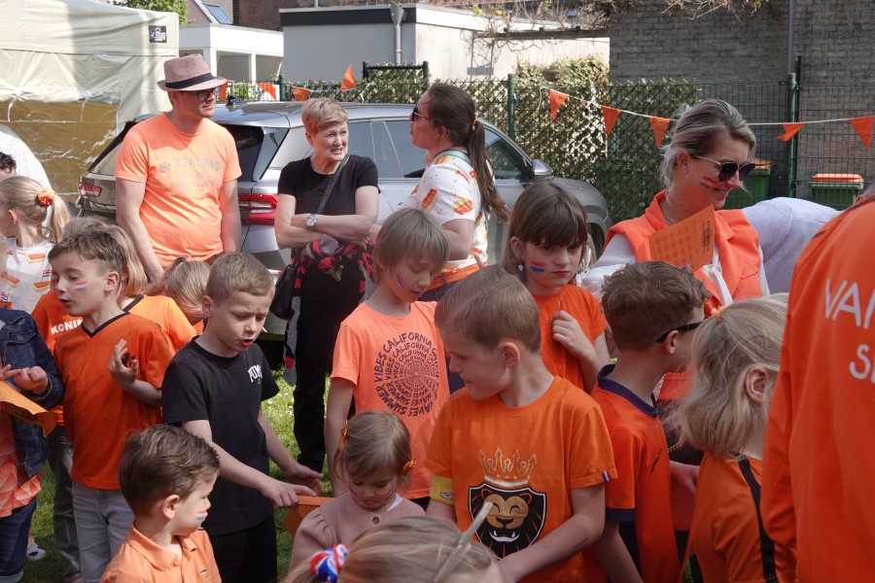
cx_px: 438
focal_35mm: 46
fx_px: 1118
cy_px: 292
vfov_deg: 29.2
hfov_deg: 42.7
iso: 100
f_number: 4
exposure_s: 1/400
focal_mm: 16.92
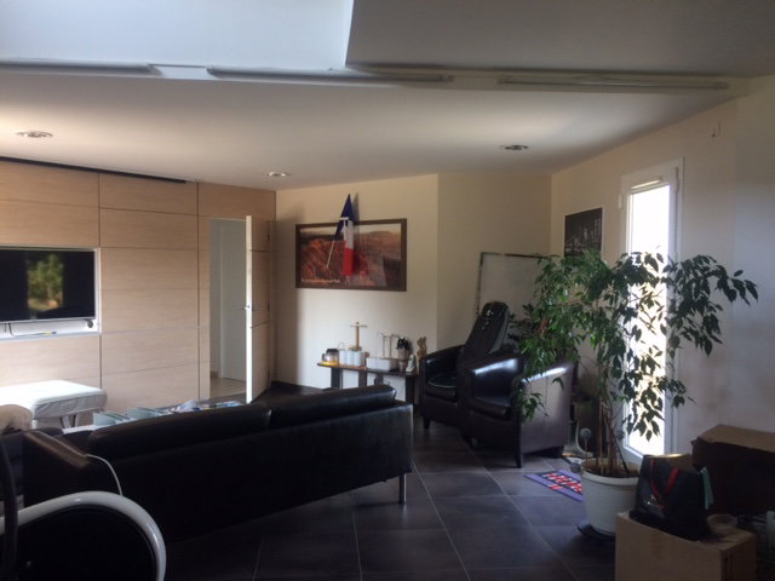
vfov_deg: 48.2
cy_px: 290
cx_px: 388
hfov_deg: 61.7
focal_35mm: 29
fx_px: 649
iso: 50
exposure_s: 1/33
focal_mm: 4.15
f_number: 2.2
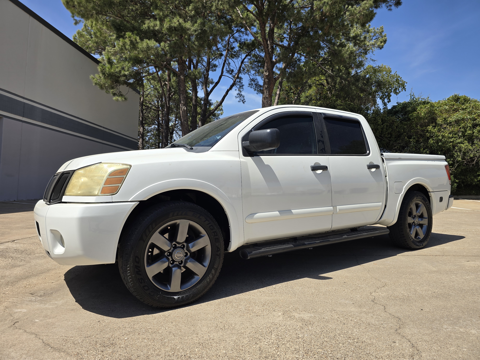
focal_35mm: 23
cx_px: 240
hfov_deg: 73.9
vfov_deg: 58.9
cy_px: 180
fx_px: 319
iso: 12
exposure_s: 1/748
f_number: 1.7
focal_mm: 6.3
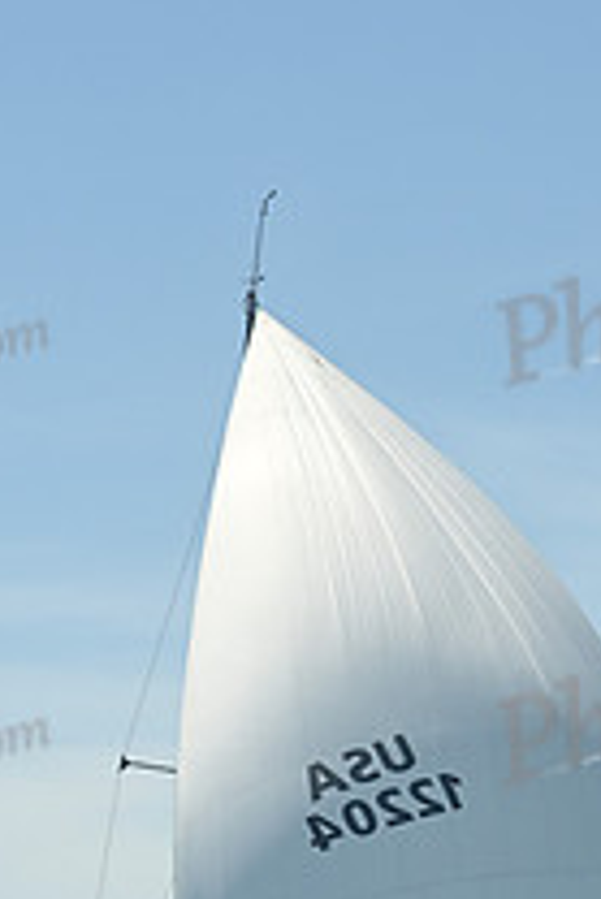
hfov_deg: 5.0
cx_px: 275
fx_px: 6824
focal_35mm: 273
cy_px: 960
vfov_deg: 7.5
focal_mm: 98
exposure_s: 1/1000
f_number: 10
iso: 320
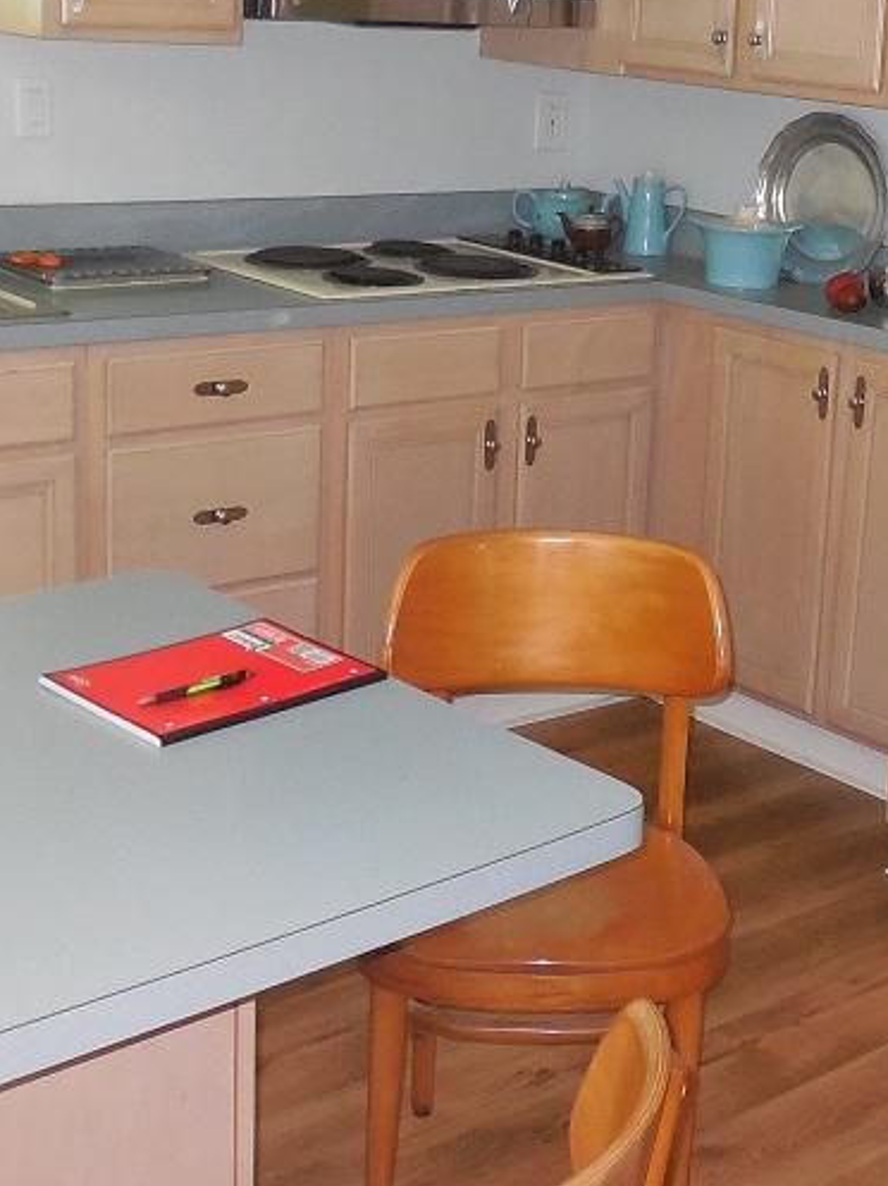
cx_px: 838
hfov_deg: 24.3
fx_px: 1986
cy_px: 365
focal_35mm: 58
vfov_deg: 32.9
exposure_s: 1/25
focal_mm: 4.5
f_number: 3.1
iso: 360
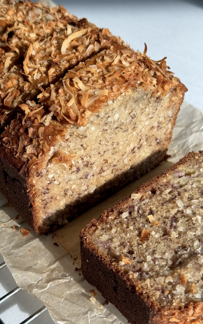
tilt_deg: -40.9
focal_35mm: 51
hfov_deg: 25.3
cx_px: 92
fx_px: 451
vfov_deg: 39.6
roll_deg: +1.4
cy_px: 162
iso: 64
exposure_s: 1/812
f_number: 1.78
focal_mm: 6.86
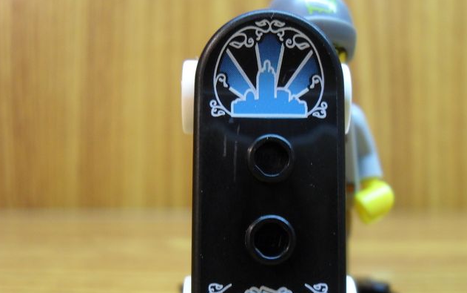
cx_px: 265
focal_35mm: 47
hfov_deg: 42.5
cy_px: 185
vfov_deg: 27.3
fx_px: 598
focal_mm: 6.2
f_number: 2.8
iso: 200
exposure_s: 1/20
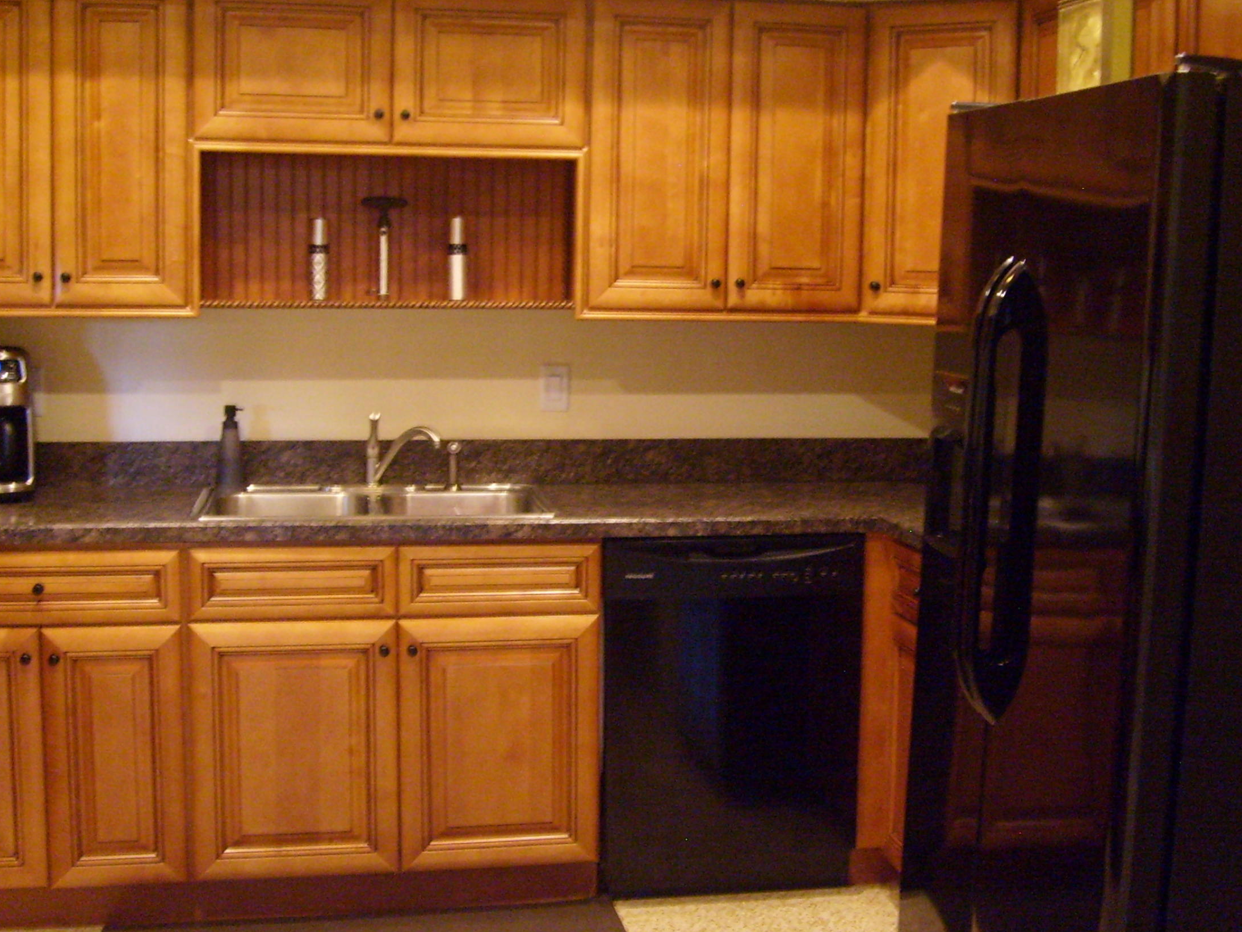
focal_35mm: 48
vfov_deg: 30.3
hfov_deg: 39.6
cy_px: 427
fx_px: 1722
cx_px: 698
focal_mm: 5.8
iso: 200
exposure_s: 1/10
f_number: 2.8
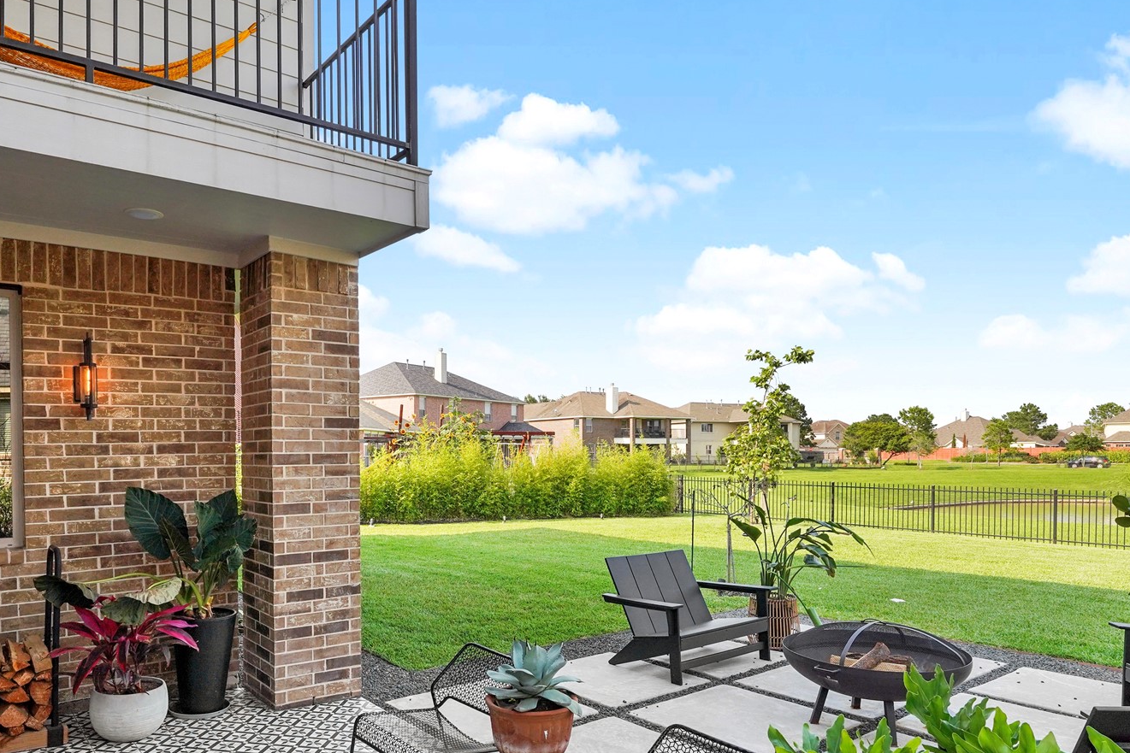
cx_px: 479
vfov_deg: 54.8
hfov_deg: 75.6
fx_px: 722
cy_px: 443
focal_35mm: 23
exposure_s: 1/250
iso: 400
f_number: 9
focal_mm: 14
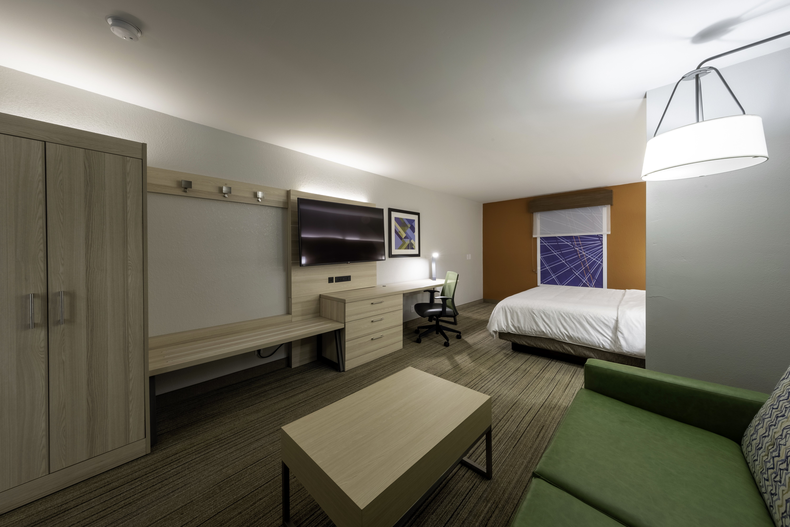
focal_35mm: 12
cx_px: 395
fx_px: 263
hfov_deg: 112.6
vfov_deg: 90.0
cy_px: 264
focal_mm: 8
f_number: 11
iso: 200
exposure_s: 1/4
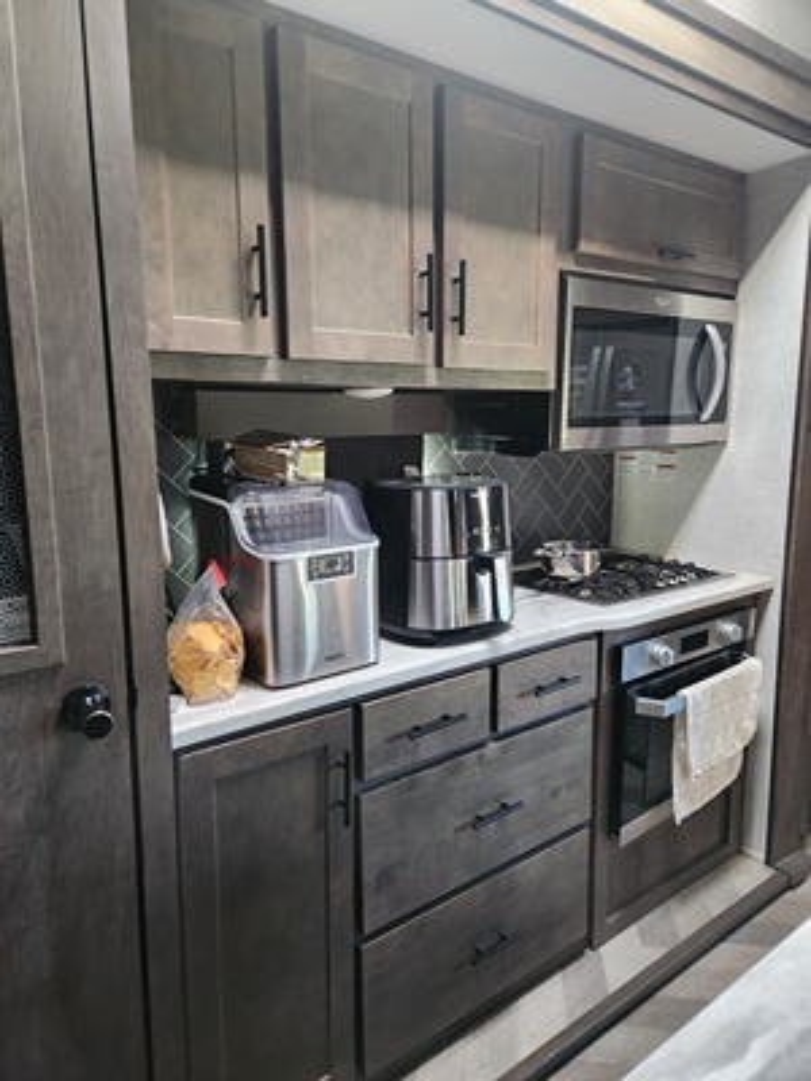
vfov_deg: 73.9
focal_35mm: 23
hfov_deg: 58.9
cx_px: 406
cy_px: 540
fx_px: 718
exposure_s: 1/60
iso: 500
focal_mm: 5.4
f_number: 1.8
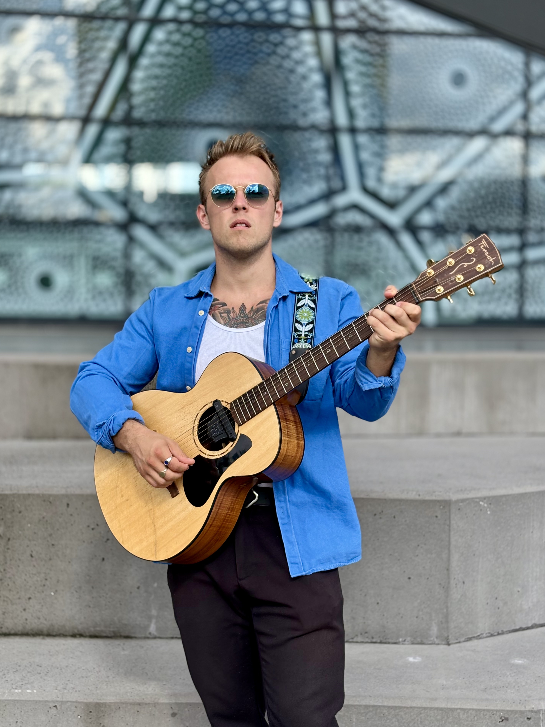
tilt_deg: -1.8
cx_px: 259
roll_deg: -0.5
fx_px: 1155
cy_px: 381
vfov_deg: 34.9
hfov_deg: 26.6
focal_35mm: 55
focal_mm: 5.96
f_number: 1.6
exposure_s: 1/654
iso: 40
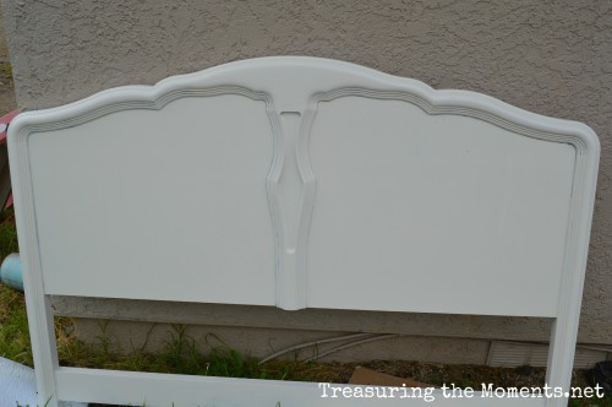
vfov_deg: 36.8
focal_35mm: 36
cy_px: 204
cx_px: 306
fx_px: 611
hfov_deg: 53.2
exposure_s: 1/250
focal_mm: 24
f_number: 8
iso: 100
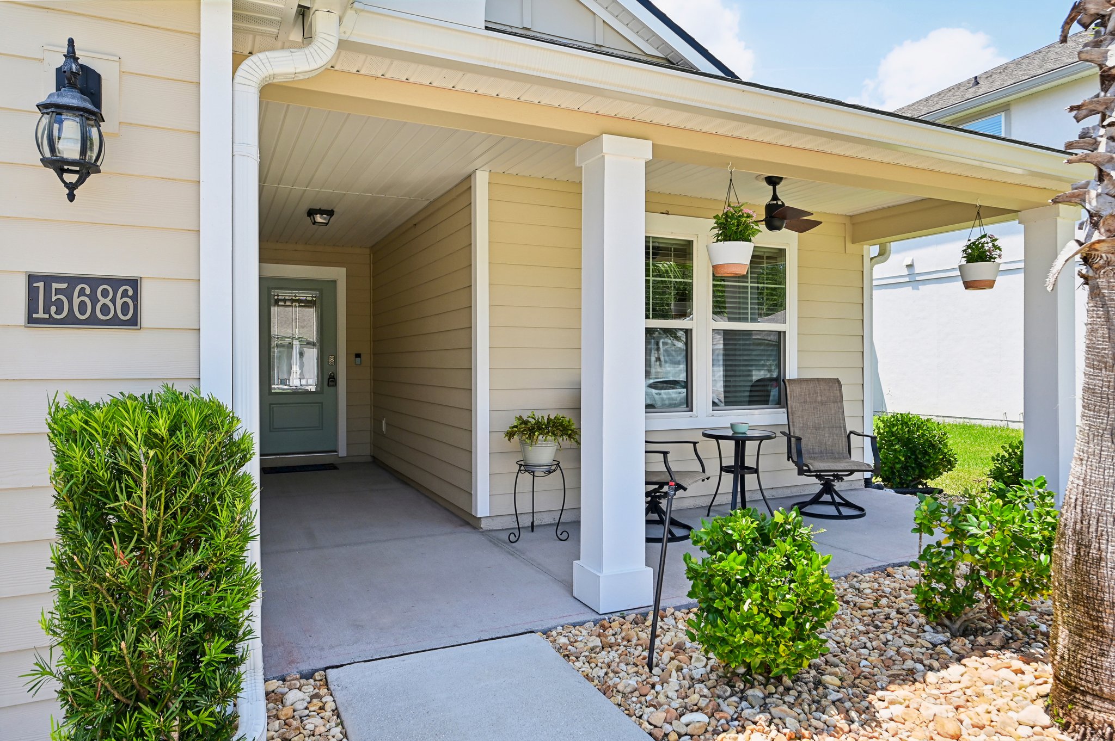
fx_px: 696
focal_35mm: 22
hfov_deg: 77.4
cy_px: 370
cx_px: 558
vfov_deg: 56.1
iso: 200
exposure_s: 1/125
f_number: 8
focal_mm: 22.5
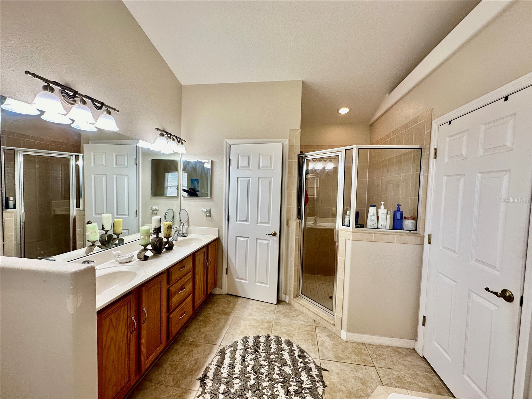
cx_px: 266
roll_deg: -2.2
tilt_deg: -2.7
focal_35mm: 14
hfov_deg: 102.1
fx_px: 215
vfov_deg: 85.7
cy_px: 200
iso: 100
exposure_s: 1/120
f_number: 2.2
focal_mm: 2.22
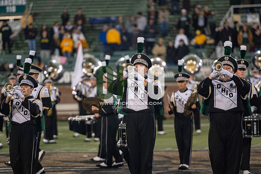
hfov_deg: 10.3
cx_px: 130
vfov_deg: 6.9
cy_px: 87
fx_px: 1449
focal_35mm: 200
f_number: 2.8
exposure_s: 1/500
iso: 1000
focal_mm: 200
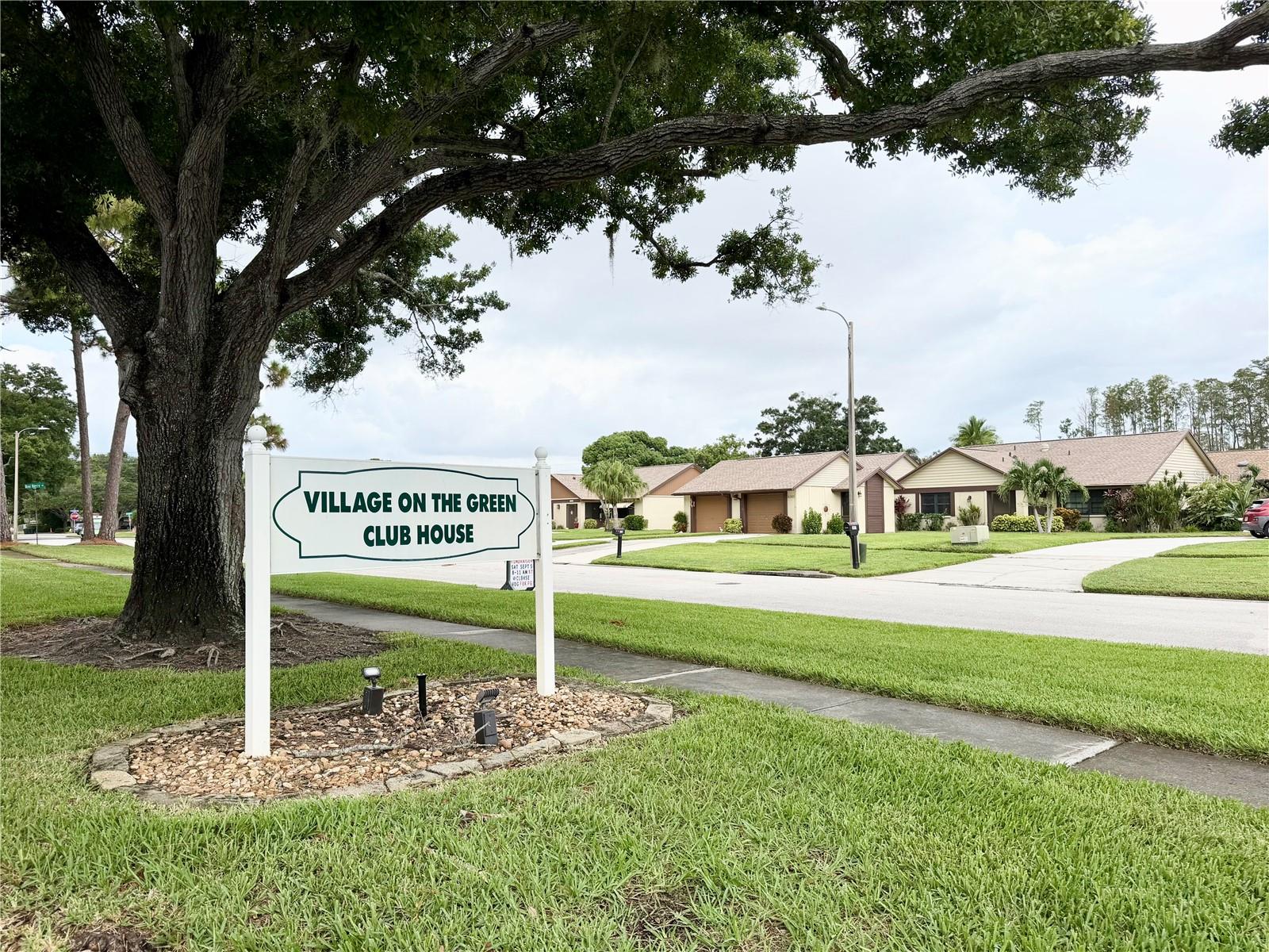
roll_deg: +0.7
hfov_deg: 71.6
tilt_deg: +2.1
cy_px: 476
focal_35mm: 24
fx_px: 880
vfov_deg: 56.8
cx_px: 634
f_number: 1.78
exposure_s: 1/3279
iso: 80
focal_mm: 6.76
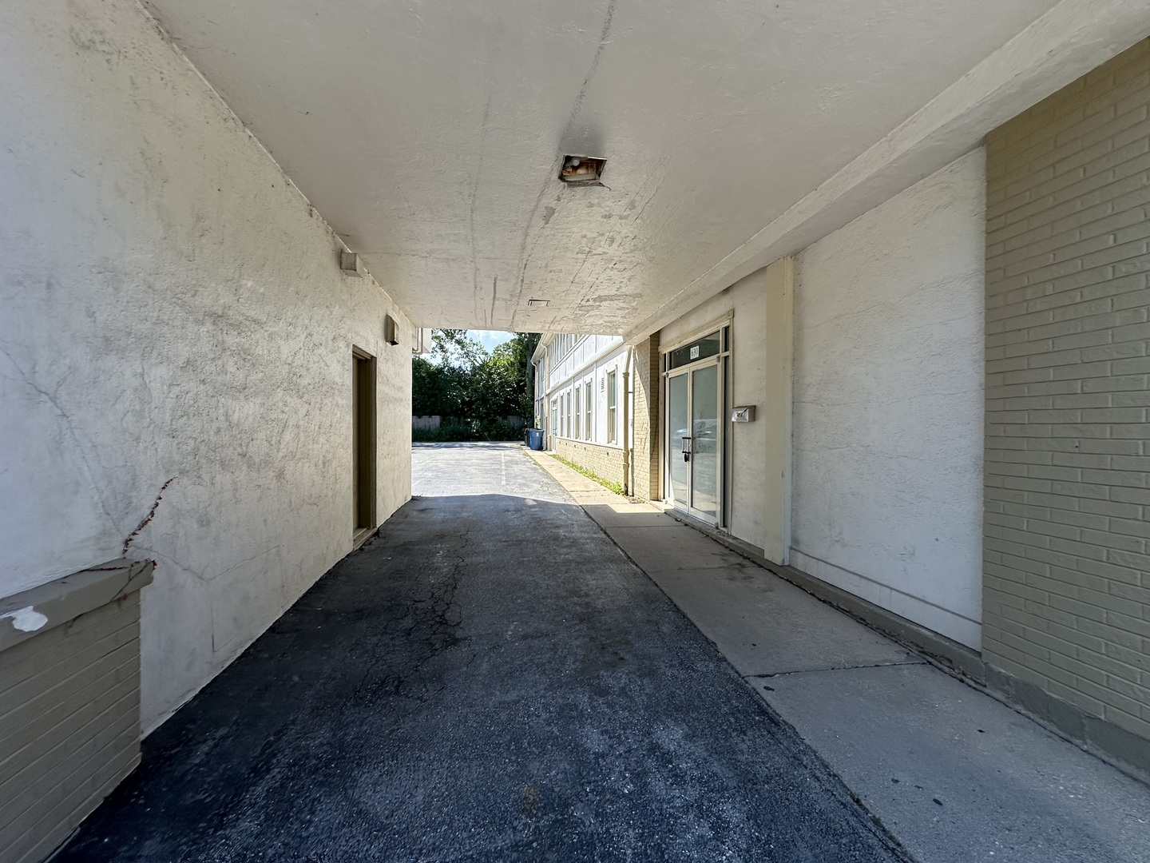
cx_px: 575
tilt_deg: -0.8
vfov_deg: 85.7
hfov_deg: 102.1
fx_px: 465
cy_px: 432
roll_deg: -1.2
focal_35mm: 14
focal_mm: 2.22
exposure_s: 1/690
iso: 40
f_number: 2.2
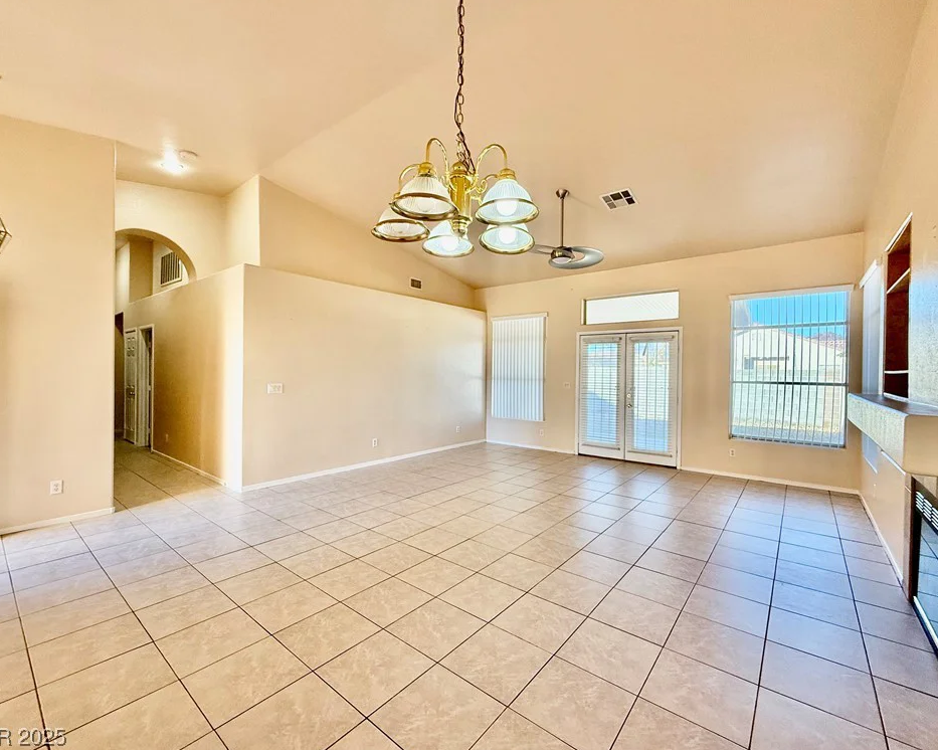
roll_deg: -0.4
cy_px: 373
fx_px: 416
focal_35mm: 15
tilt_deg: +0.3
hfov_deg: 96.8
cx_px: 479
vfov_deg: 84.0
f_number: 2.2
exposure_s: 1/120
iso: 200
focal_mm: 2.22
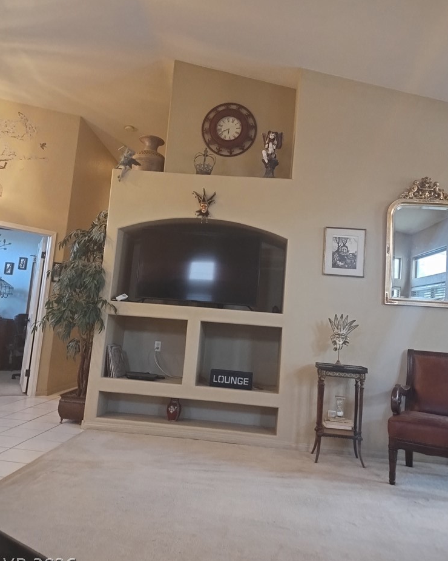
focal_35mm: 27
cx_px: 222
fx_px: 447
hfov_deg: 53.2
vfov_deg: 64.0
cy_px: 268
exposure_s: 1/24
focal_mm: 4.71
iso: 713
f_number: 1.7
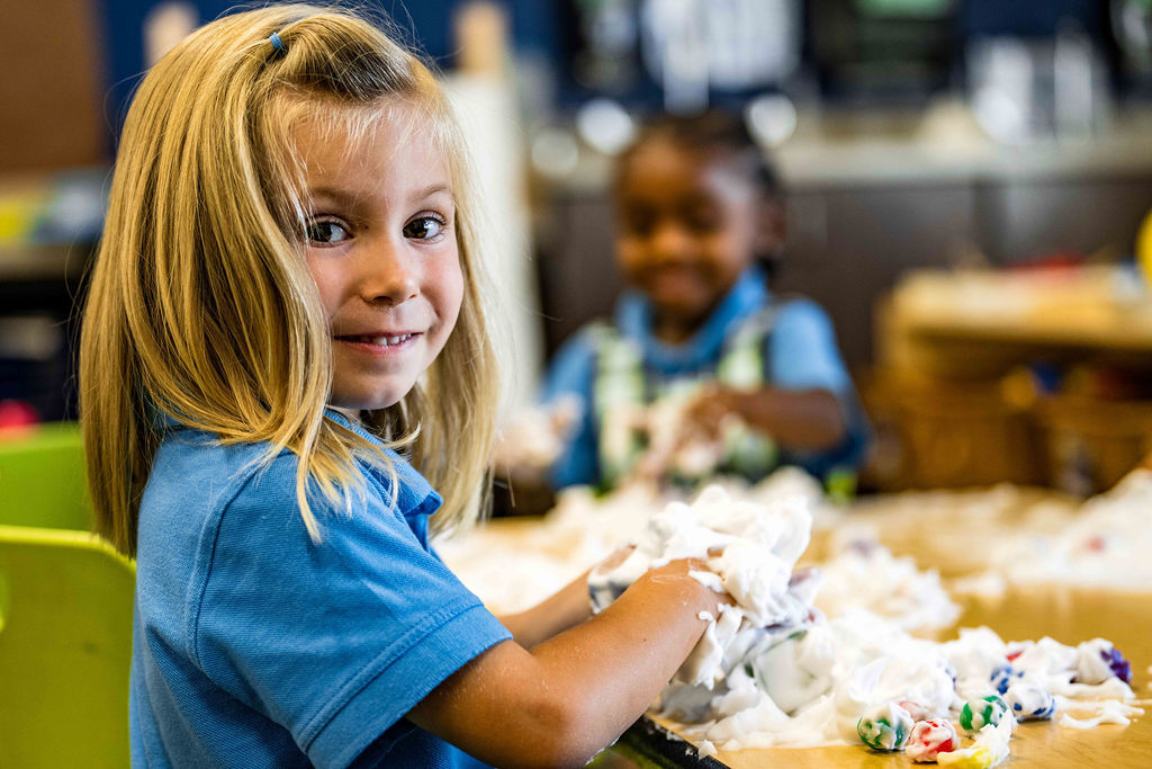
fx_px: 2624
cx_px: 576
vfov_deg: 16.7
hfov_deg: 24.8
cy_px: 384
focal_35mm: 82
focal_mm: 82
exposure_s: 1/200
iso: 640
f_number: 2.8
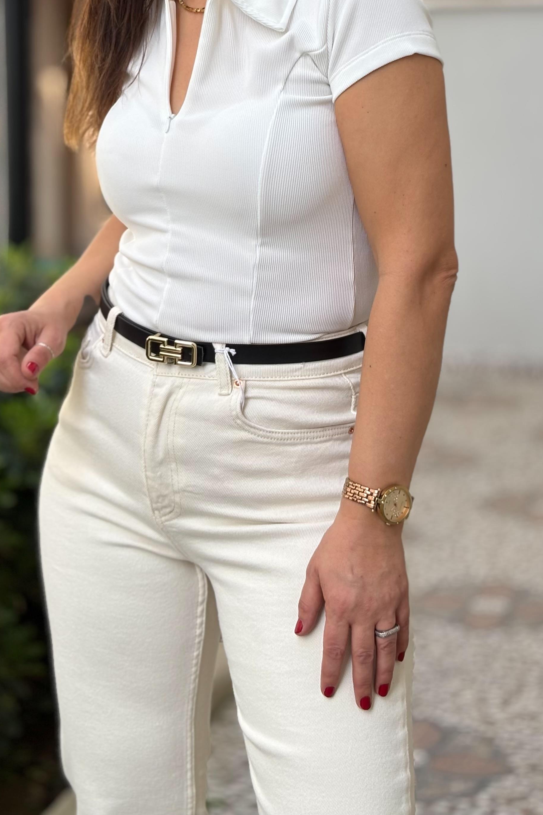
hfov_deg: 17.0
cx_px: 197
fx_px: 1810
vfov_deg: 25.1
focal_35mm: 80
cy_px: 214
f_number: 1.6
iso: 32
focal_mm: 5.96
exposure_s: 1/441
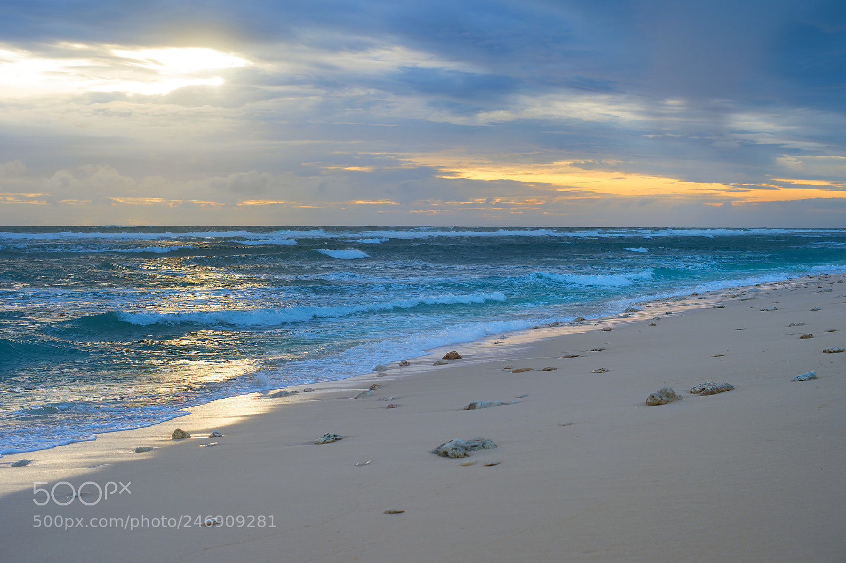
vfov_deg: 27.0
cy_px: 282
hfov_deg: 39.6
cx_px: 423
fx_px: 1175
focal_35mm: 50
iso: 100
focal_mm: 50
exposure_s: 1/125
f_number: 4
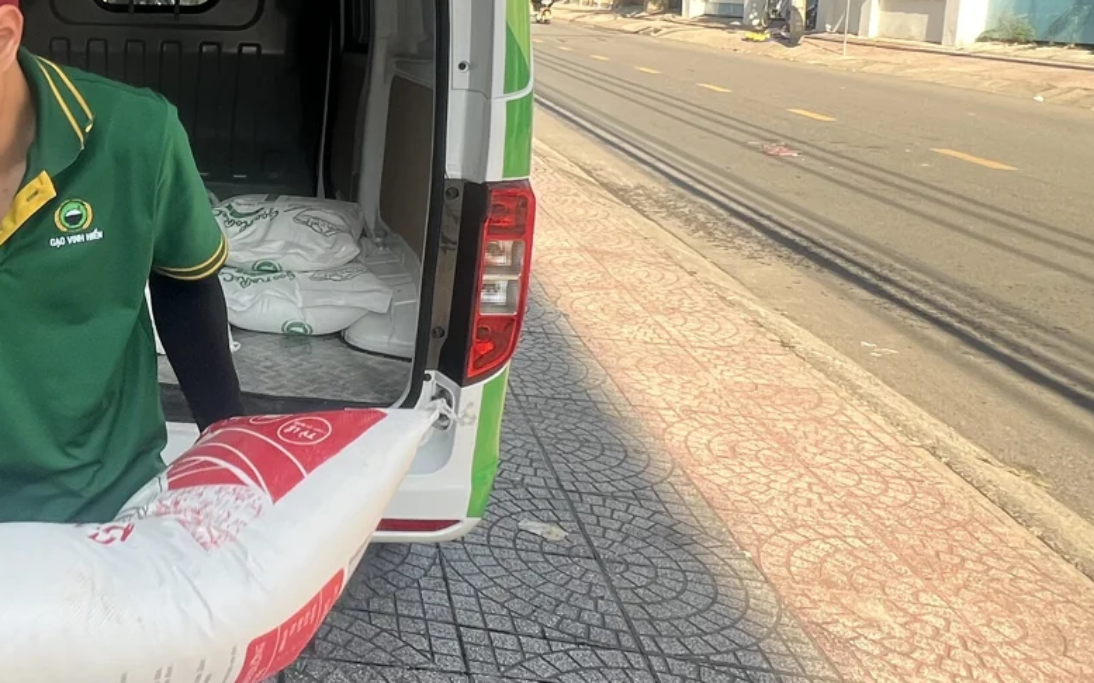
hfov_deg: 48.8
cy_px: 222
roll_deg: +2.5
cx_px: 53
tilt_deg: -11.1
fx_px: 1014
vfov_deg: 36.8
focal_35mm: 34
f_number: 1.8
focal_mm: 1.57
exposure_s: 1/102
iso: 32
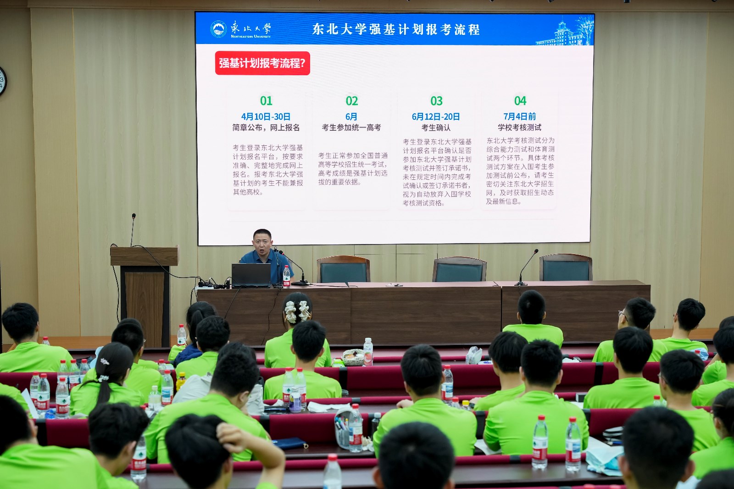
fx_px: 1427
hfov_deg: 28.8
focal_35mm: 70
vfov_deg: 19.4
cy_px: 244
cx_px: 367
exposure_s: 1/200
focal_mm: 70
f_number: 4
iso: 2000
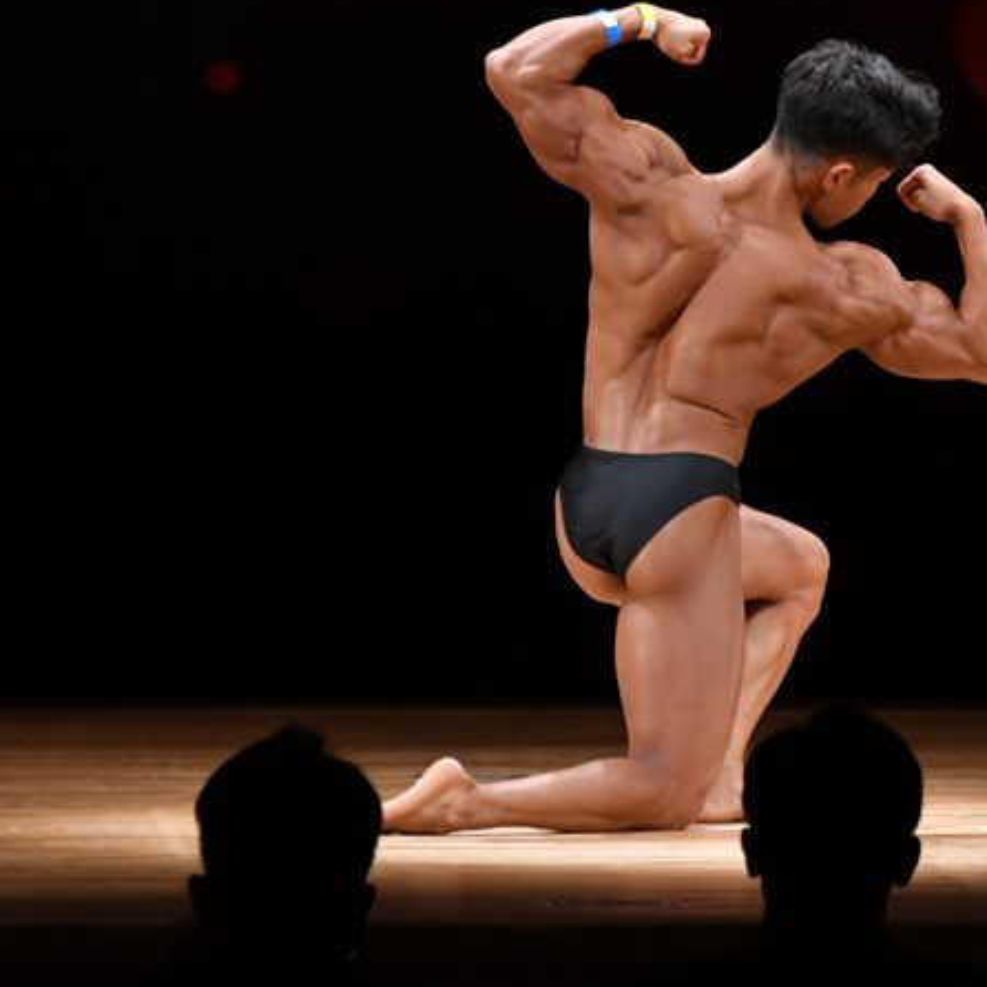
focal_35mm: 443
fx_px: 14291
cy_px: 418
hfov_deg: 4.0
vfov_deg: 4.0
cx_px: 767
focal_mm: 200
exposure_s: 1/400
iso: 3200
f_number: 5.6
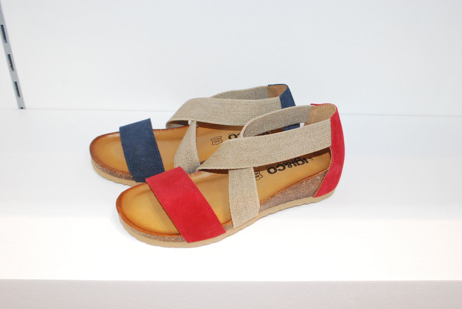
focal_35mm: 39
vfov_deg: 34.3
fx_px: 501
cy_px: 154
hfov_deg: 49.5
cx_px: 231
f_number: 6.3
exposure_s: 1/200
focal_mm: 26
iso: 1600
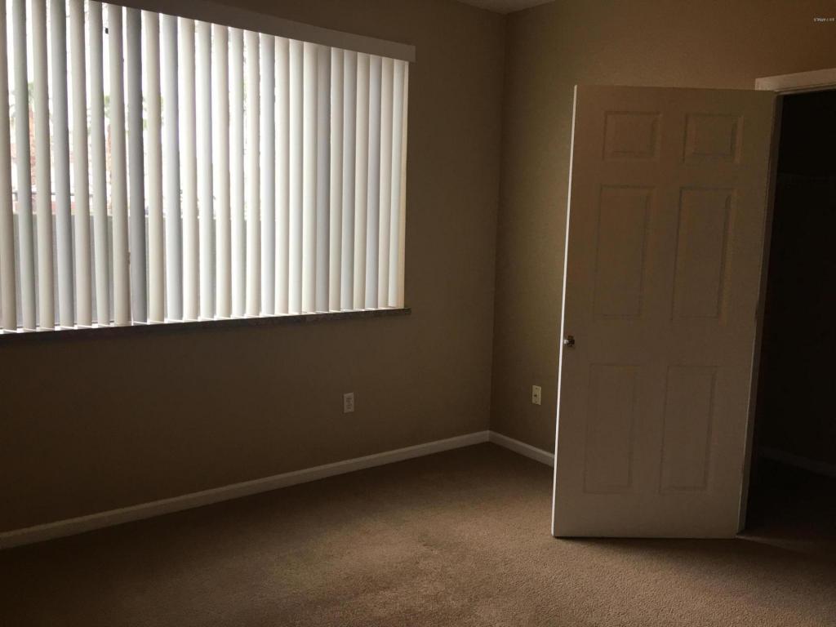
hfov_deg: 61.7
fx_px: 700
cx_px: 418
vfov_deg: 48.2
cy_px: 314
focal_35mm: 29
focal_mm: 4.15
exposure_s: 1/40
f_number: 2.2
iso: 25
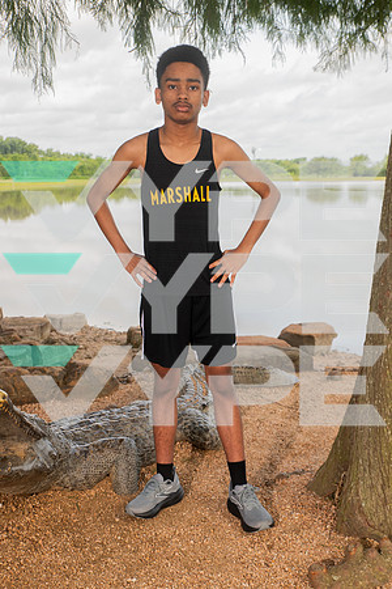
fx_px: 719
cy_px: 294
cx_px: 196
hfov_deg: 30.5
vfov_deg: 44.5
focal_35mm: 44
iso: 320
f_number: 7.1
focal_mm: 44
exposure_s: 1/320
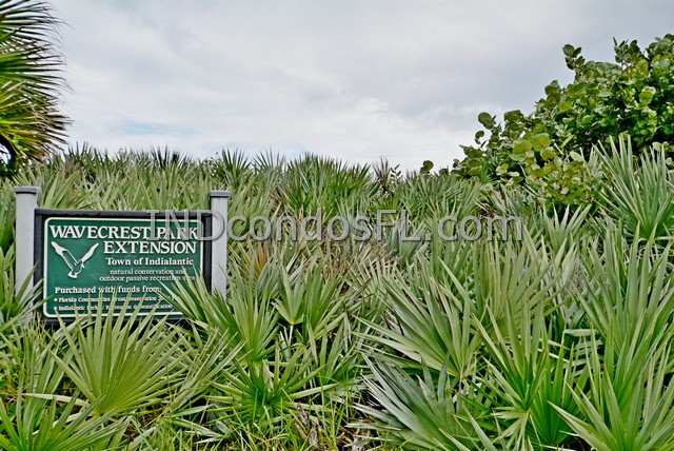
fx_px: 675
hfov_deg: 53.1
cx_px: 337
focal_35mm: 36
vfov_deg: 36.9
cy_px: 226
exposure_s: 1/200
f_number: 7.1
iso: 100
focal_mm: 24
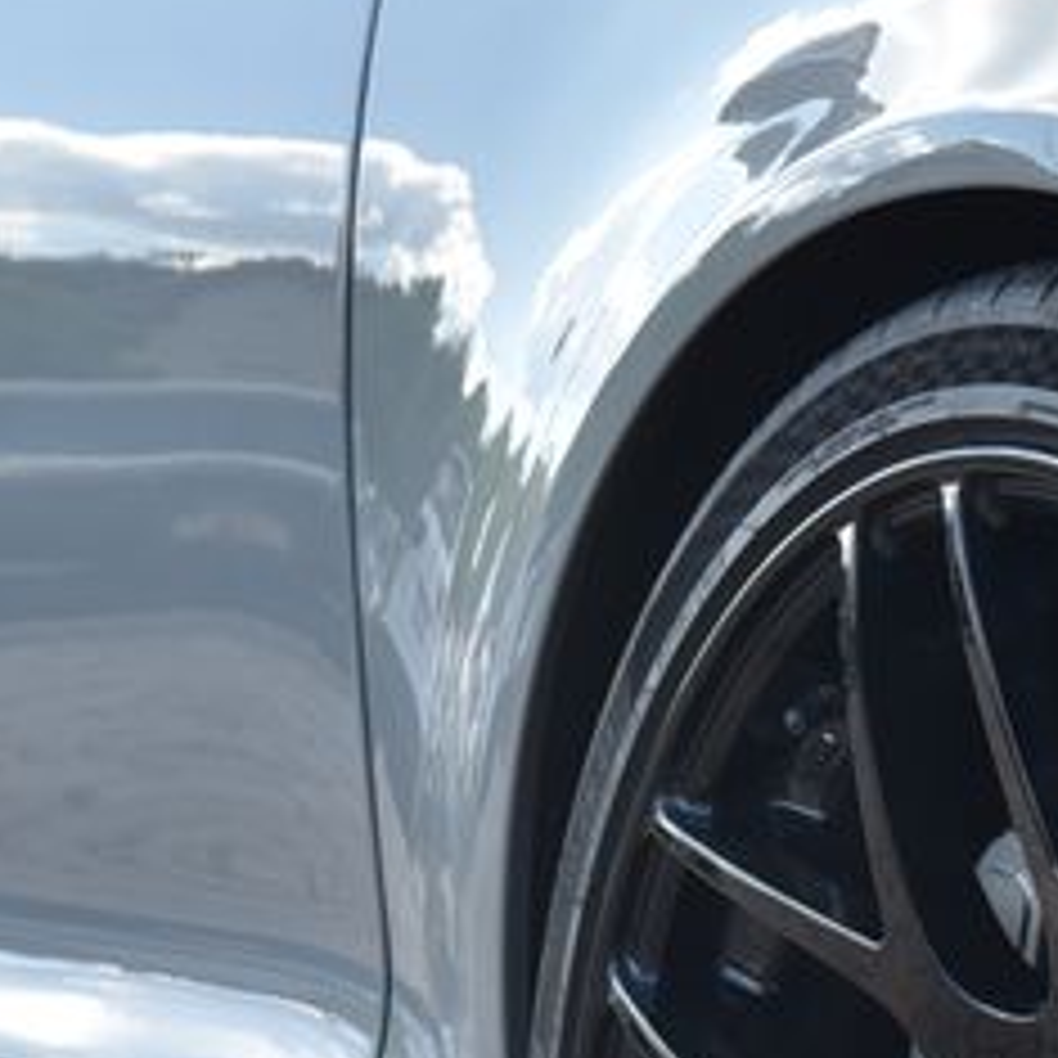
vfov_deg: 6.3
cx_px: 1900
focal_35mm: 278
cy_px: 900
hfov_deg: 6.2
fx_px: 9613
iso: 500
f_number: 7.1
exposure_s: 1/200
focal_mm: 75
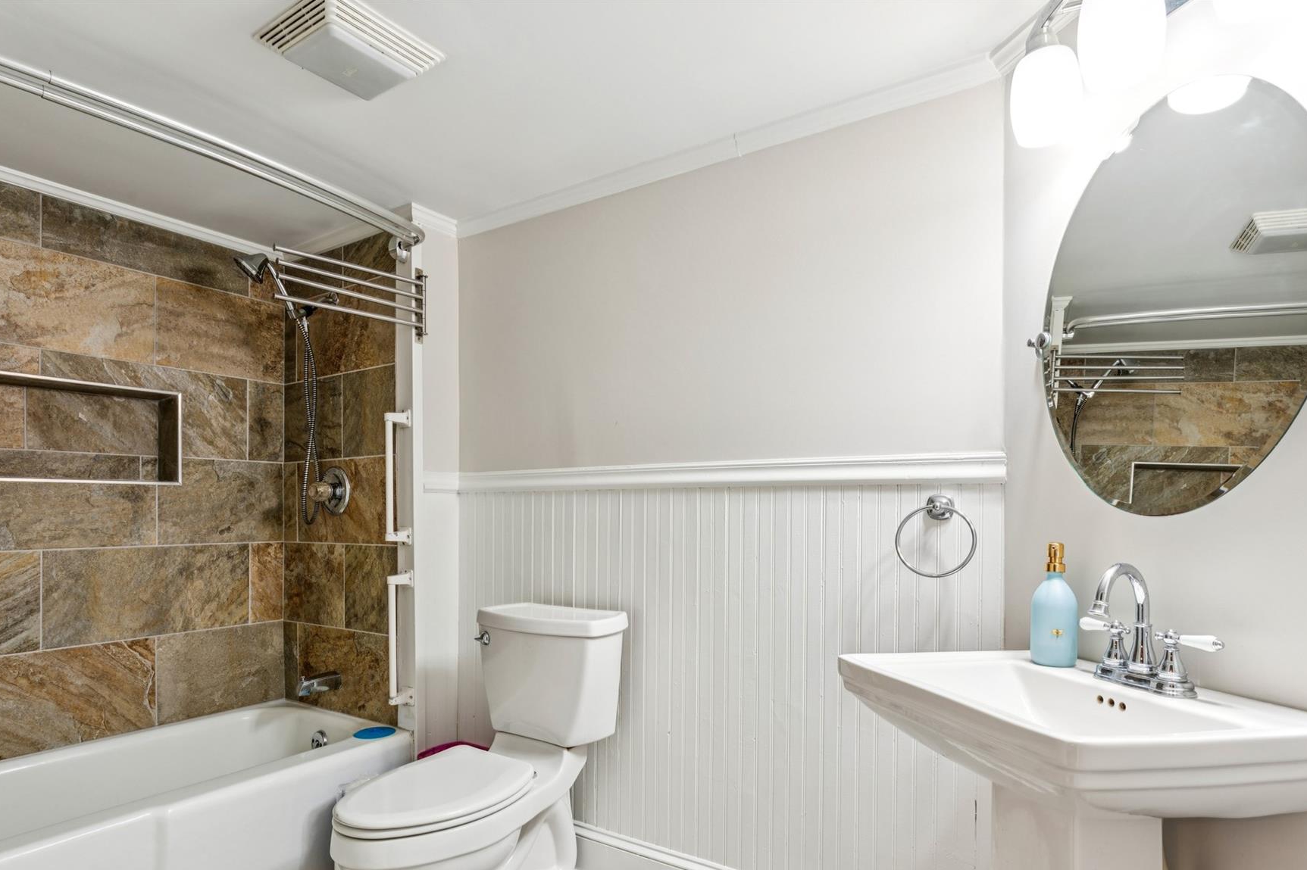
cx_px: 661
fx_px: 711
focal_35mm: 20
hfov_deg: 85.2
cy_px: 515
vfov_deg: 62.5
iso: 100
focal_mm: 16.5
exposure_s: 1/1.67
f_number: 13
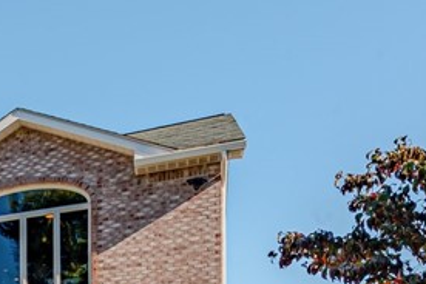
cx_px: -174
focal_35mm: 55
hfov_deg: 27.7
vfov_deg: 21.0
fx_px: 651
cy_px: 421
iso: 100
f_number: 11
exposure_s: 1/1000
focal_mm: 14
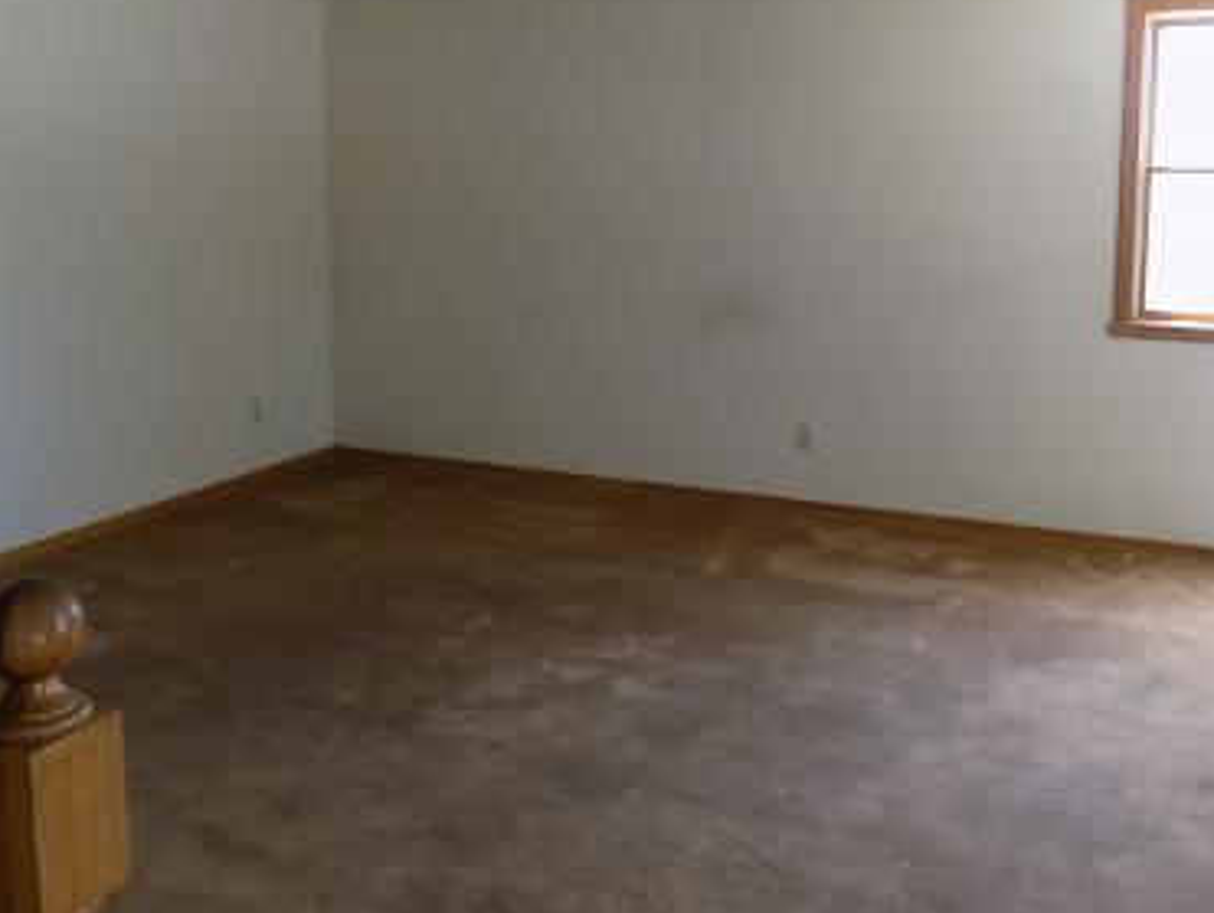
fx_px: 1264
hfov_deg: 51.3
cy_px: 324
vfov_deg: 39.4
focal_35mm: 36
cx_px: 654
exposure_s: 1/30
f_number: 3.1
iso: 200
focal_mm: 4
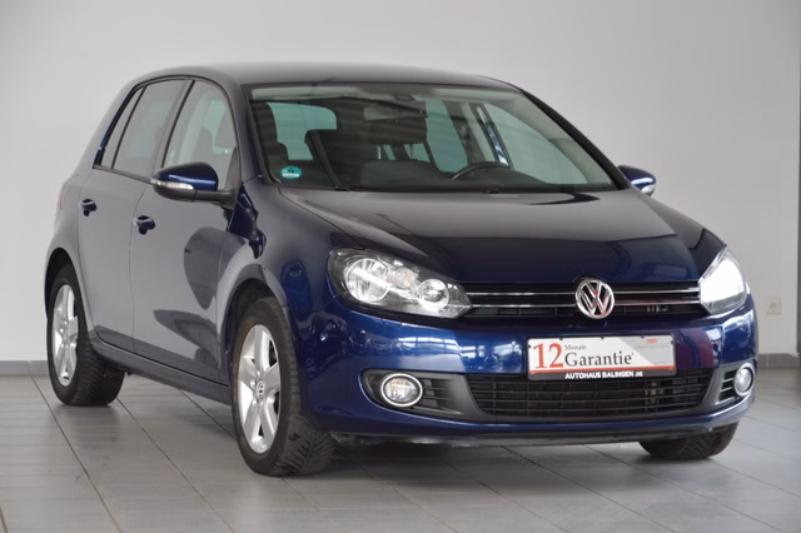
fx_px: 2502
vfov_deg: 12.2
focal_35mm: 112
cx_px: 400
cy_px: 266
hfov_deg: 18.2
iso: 640
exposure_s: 1/60
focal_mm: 75
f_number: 5.3
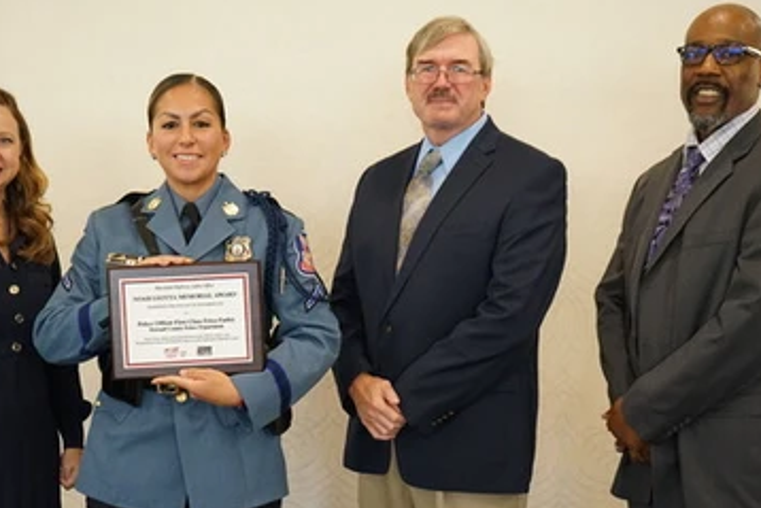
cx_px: 346
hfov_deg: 37.5
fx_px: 1121
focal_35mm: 53
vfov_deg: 25.5
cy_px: 301
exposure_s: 1/125
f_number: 4
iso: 4000
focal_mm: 38
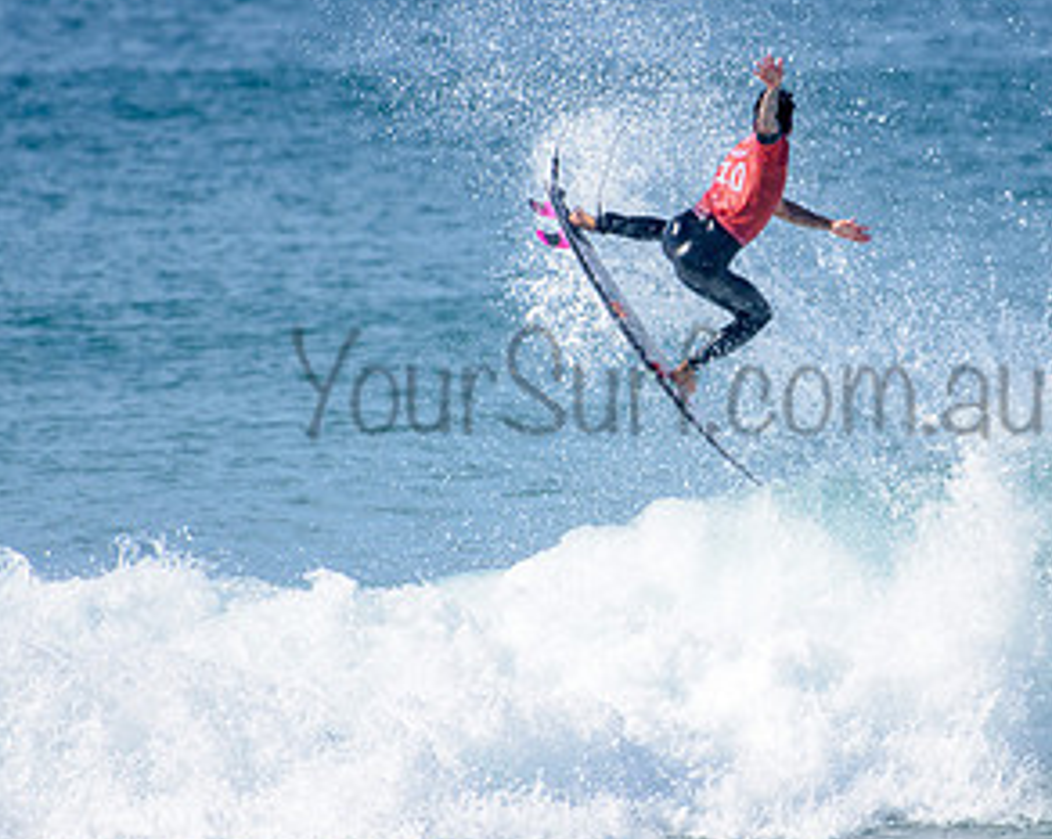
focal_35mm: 933
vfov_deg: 1.7
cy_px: 351
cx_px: 663
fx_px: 29020
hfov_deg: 2.1
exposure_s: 1/2000
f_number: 5.6
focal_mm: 500
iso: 160
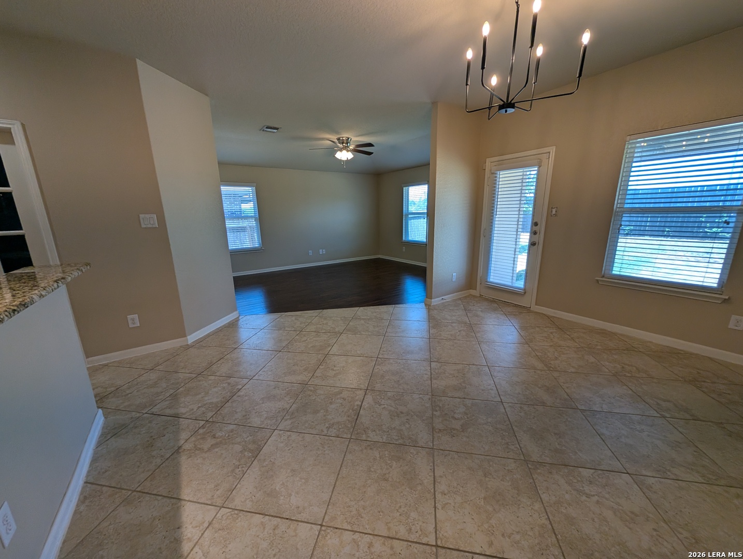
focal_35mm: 12
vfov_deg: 94.7
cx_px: 372
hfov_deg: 110.5
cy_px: 280
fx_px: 258
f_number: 1.7
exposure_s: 1/176
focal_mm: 2.02
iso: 57
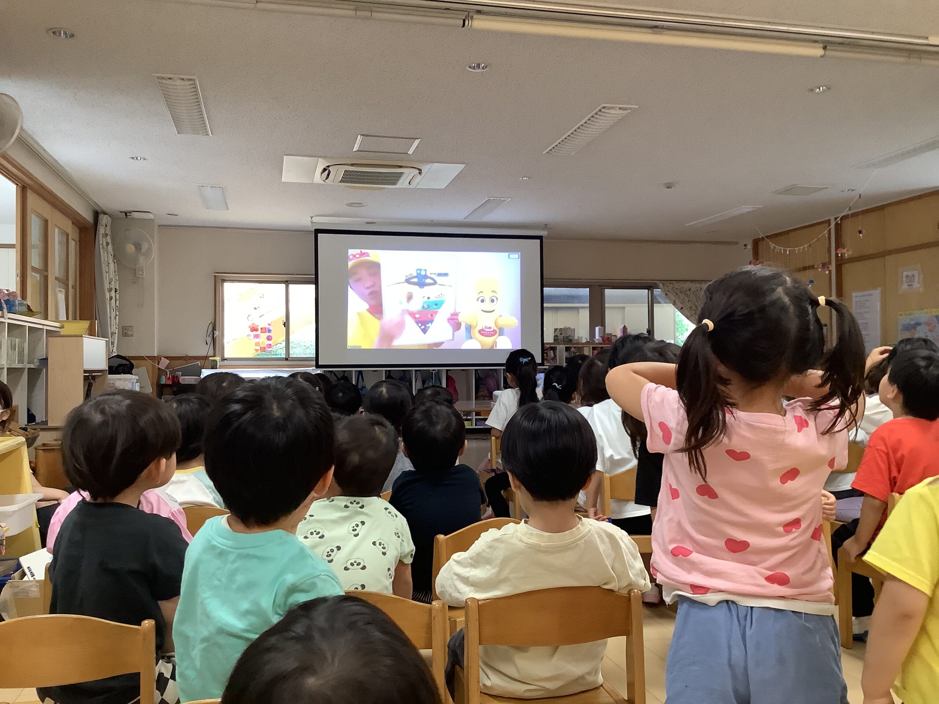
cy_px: 352
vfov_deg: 45.4
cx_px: 470
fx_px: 841
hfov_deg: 58.4
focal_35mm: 31
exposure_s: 1/50
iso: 200
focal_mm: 3.3
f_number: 2.4
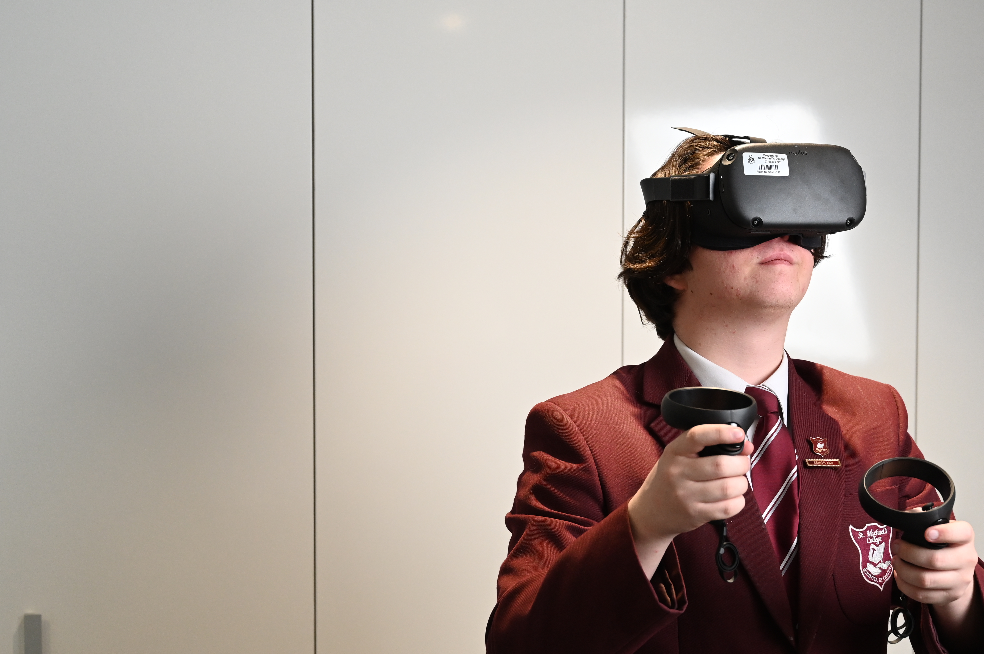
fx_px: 1693
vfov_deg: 21.8
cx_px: 526
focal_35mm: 62
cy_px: 400
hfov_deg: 32.4
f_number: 5
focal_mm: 48
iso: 1600
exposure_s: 1/200
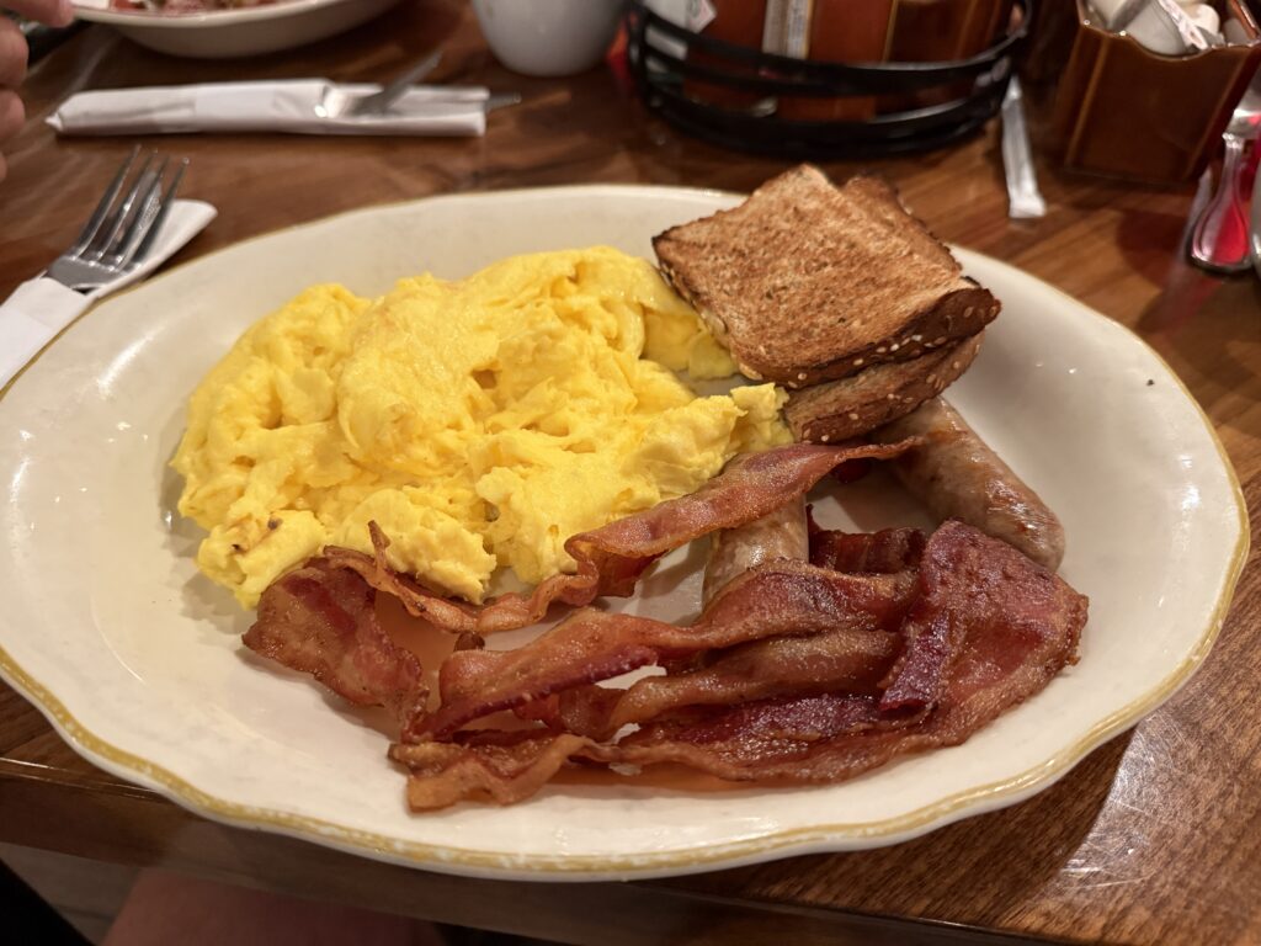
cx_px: 630
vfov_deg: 56.8
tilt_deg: -44.0
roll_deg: -0.2
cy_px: 473
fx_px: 874
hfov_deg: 71.6
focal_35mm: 24
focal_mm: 6.76
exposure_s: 1/60
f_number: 1.78
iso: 640
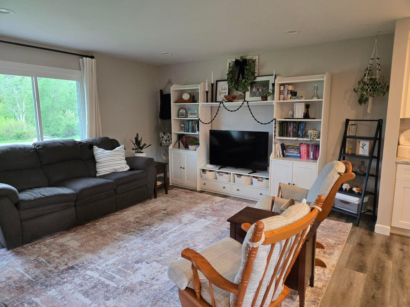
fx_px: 272
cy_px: 154
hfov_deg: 73.9
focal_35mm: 23
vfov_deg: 58.9
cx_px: 205
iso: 400
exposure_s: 1/120
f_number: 1.8
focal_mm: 5.4
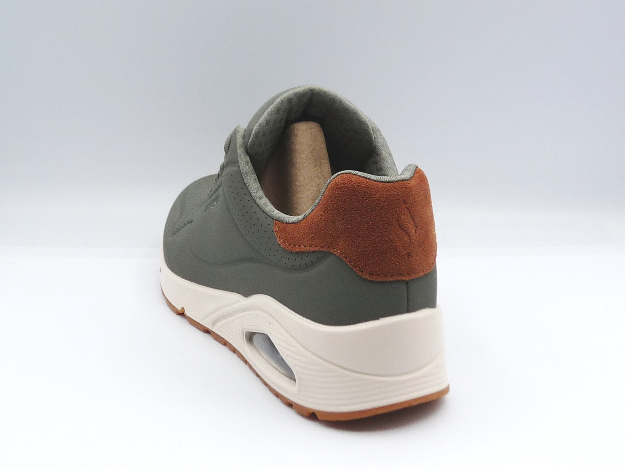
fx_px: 885
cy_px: 234
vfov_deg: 29.7
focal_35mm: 49
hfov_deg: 38.9
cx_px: 312
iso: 100
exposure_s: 1/200
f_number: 4.5
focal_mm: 4.8
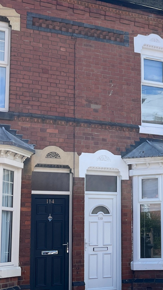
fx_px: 530
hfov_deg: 16.8
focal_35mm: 69
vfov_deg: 30.6
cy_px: 155
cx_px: 194
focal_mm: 5.1
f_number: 1.6
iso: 50
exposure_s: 1/2222
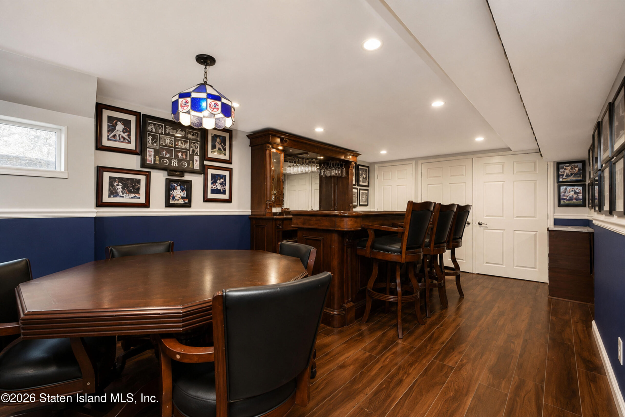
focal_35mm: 16
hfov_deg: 96.7
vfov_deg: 73.8
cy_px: 208
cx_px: 312
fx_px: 278
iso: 64
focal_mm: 16
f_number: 4
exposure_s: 1/6
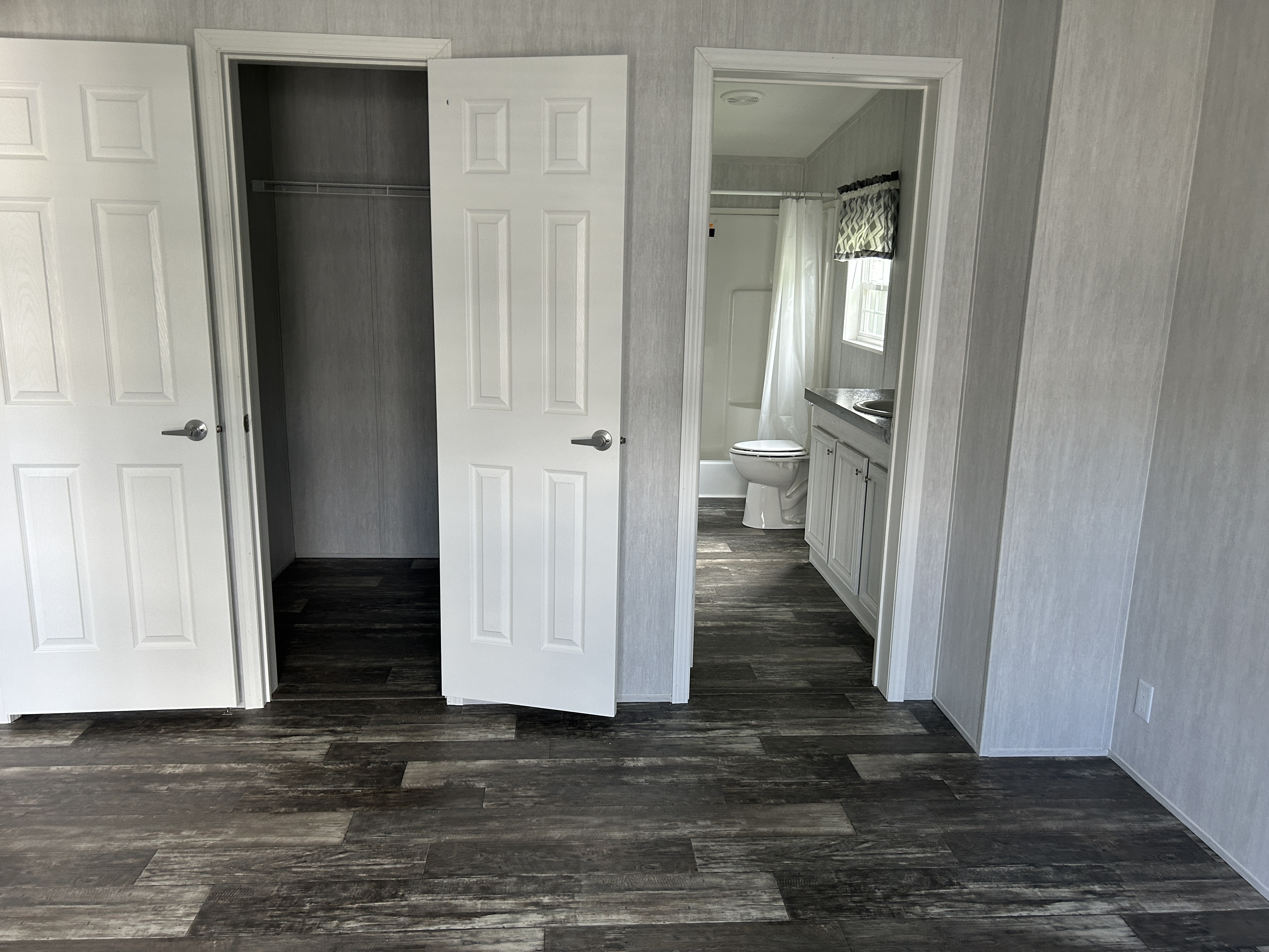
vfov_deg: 53.1
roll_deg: -0.7
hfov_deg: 67.3
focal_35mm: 26
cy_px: 476
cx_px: 634
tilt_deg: -13.3
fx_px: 953
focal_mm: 5.7
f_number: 1.5
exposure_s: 1/63
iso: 125
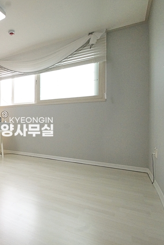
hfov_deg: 45.3
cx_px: -5
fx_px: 157
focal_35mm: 23
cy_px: 123
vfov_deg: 76.1
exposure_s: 1/160
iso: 3200
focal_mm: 10
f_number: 9
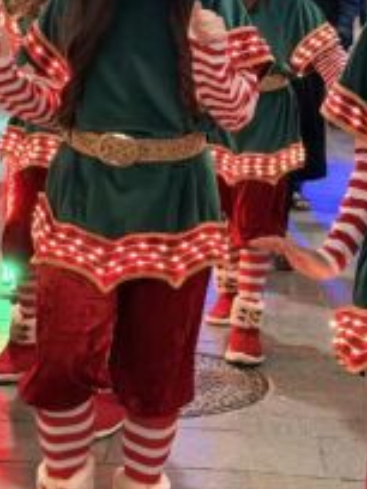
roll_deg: -2.4
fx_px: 1329
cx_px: 178
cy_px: 74
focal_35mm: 94
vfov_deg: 20.5
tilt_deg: -5.4
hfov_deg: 15.7
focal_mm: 6.76
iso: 400
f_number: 1.78
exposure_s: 1/33
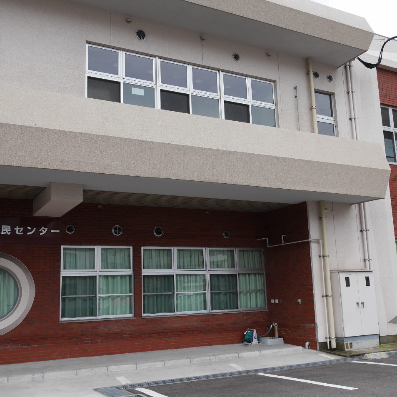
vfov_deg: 43.9
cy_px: 199
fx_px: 493
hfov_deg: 43.8
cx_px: 208
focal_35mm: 38
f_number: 7.1
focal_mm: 16
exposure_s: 1/320
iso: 200
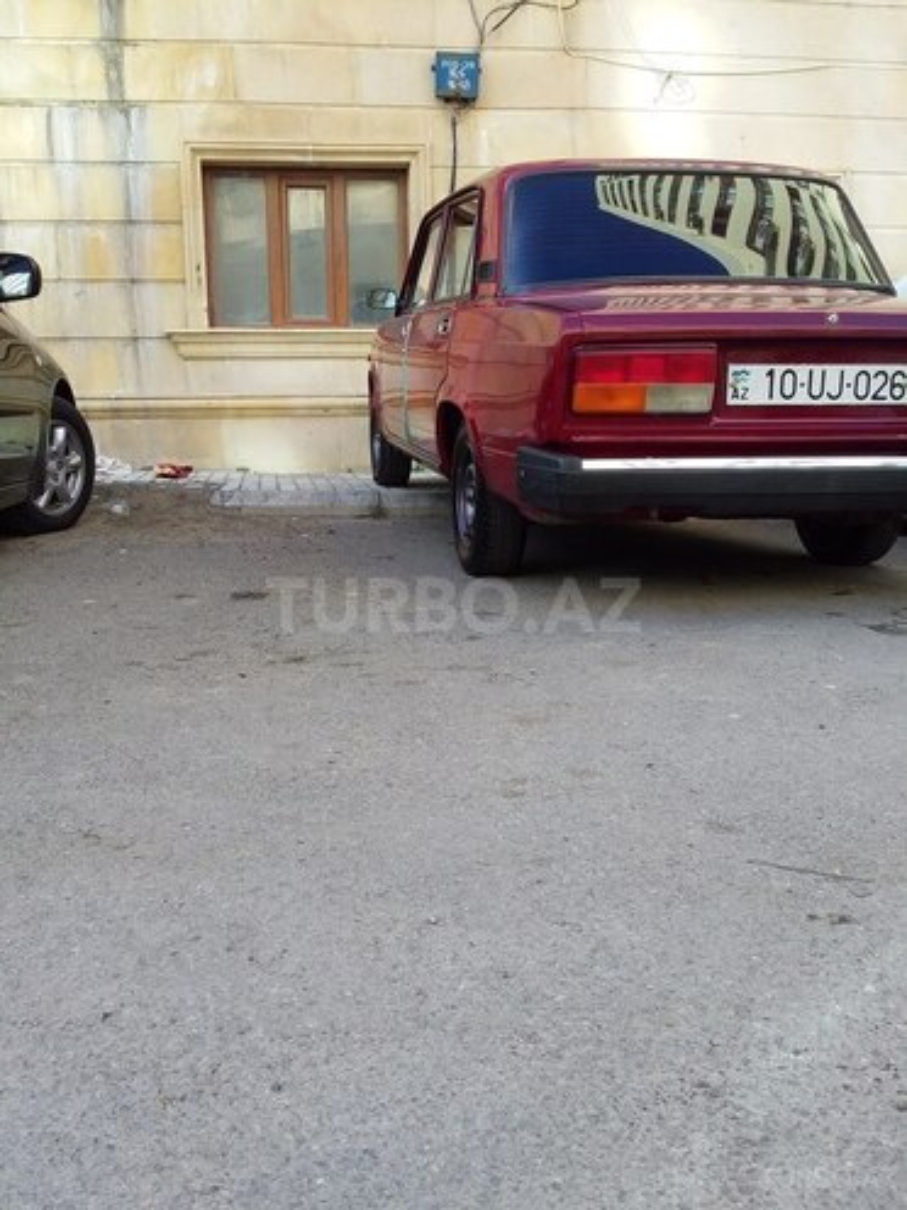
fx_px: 1083
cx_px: 454
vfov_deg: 58.4
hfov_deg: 45.4
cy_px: 605
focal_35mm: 31
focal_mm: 3.3
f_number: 2.2
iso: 40
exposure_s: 1/162
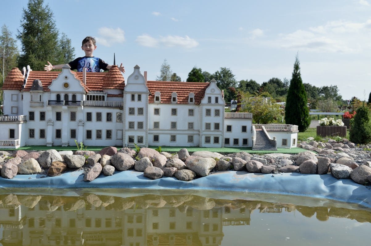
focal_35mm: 39
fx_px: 402
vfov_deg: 34.2
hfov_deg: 49.6
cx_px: 186
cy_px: 123
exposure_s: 1/500
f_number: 7.1
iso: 200
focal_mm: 26
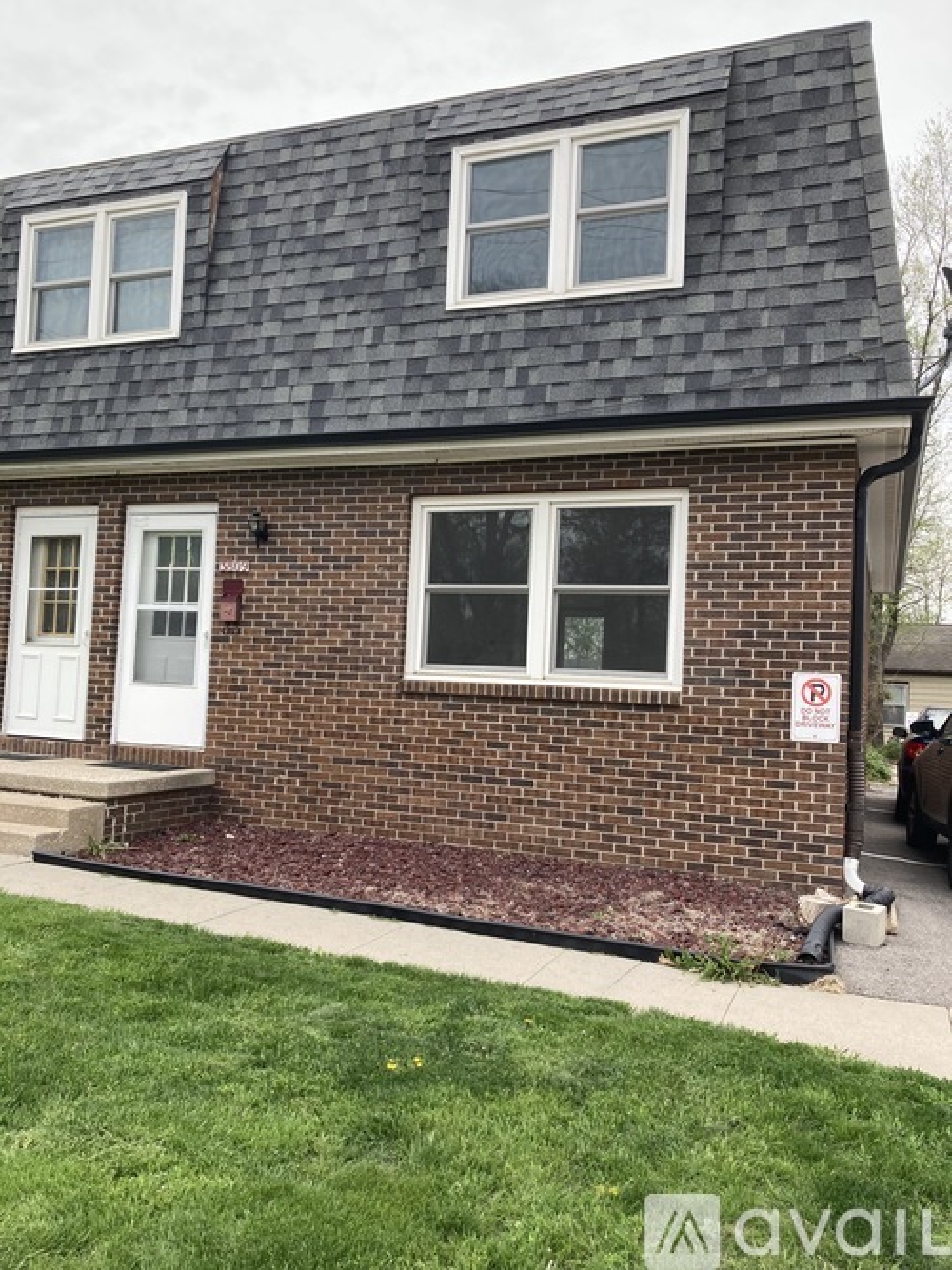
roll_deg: -2.9
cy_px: 635
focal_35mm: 28
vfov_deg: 63.5
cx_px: 476
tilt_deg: +3.2
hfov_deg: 49.7
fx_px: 1027
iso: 20
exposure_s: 1/445
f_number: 1.8
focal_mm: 3.99
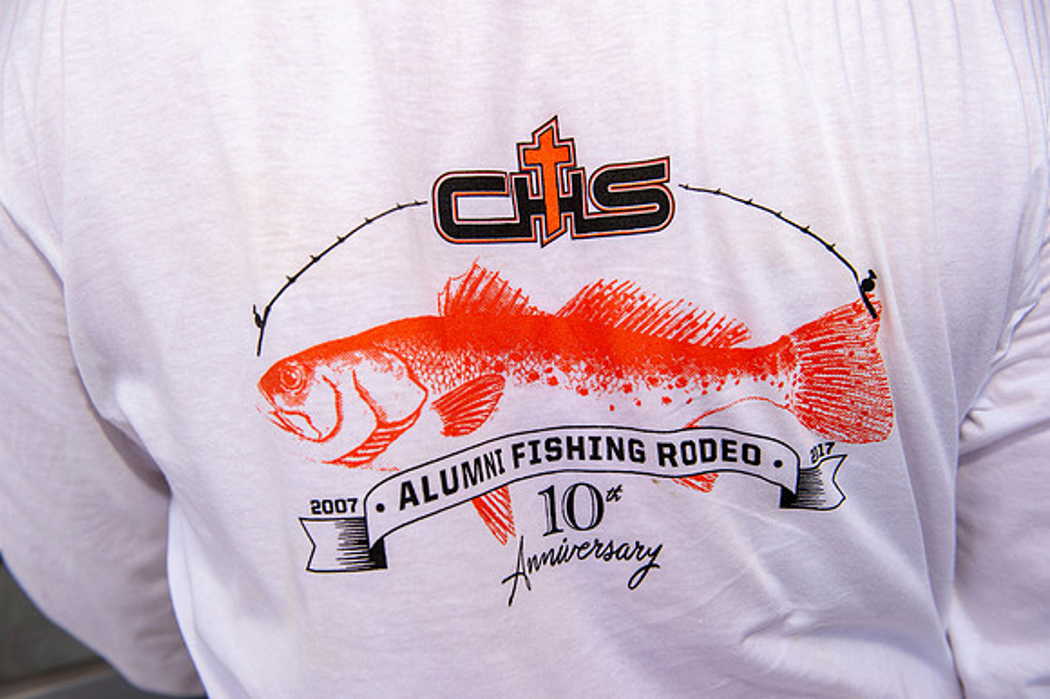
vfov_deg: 37.8
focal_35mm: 35
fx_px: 1020
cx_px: 525
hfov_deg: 54.5
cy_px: 350
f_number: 5
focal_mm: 35
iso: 50
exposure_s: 1/125
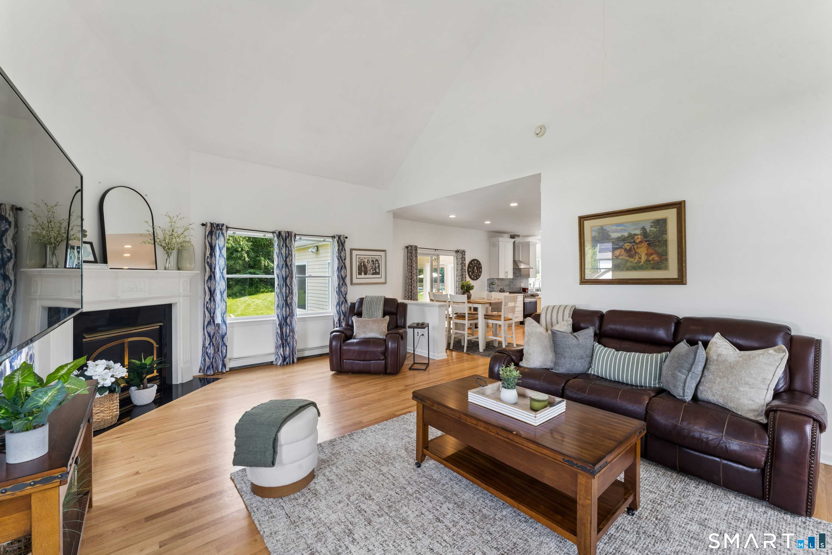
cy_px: 278
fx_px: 324
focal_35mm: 14
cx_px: 416
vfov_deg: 81.2
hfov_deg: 104.3
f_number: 13
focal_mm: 14
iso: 400
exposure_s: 1/10
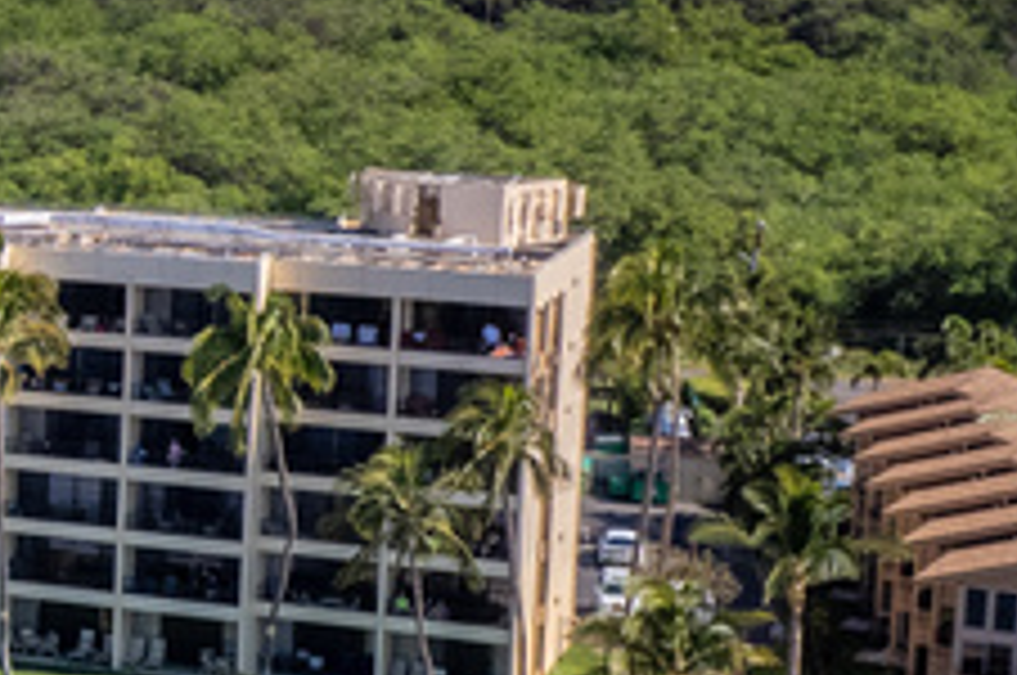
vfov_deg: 11.7
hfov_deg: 14.7
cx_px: -963
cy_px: 252
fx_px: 3300
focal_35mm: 117
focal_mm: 8.38
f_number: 2.8
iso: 120
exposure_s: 1/160
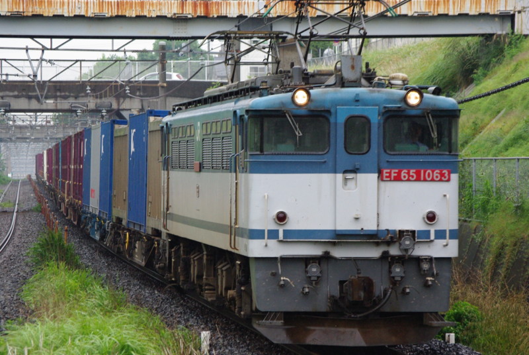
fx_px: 2752
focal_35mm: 187
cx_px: 264
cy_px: 178
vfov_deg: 7.4
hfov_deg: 11.0
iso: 800
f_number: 8
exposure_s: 1/350
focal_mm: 125
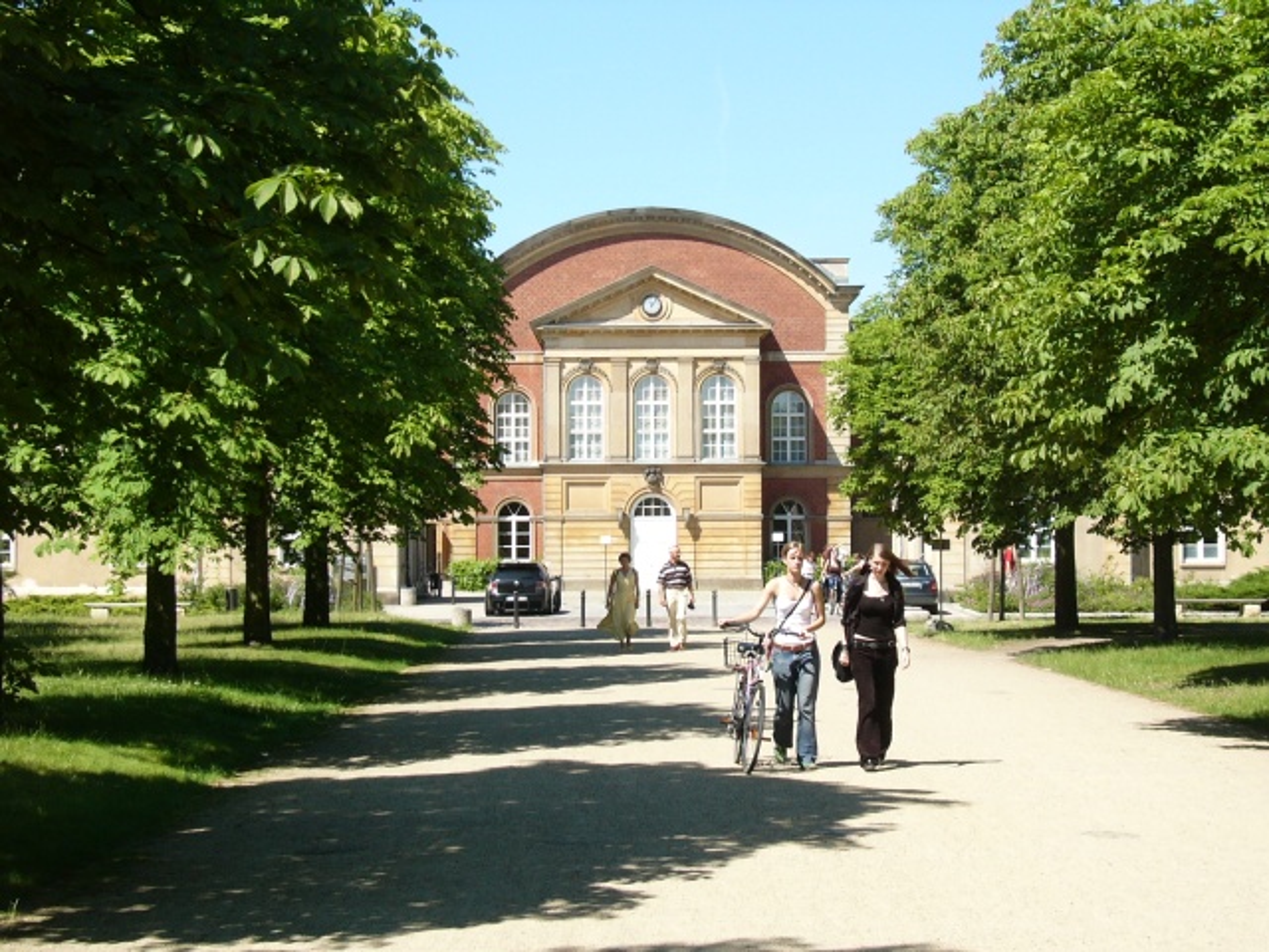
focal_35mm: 79
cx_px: 634
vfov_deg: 18.7
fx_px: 2896
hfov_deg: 24.7
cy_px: 476
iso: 100
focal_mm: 13.1
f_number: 12.1
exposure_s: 1/60
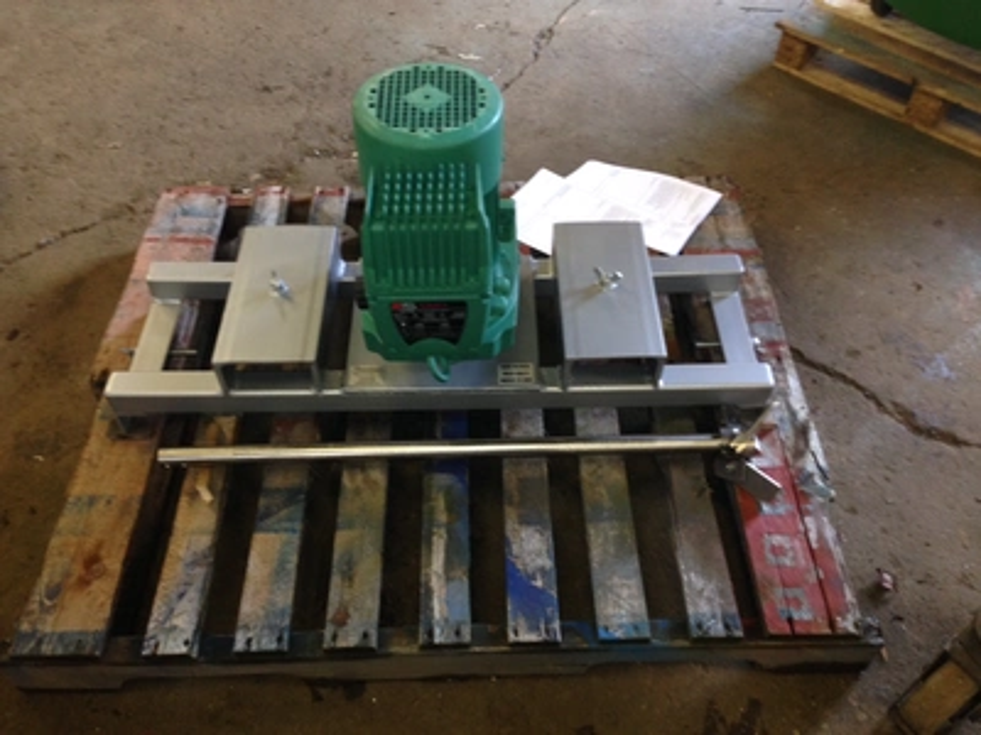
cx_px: 490
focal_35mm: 33
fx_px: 935
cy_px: 368
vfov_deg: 42.9
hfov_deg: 55.4
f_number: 2.4
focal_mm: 4.12
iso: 100
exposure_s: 1/20
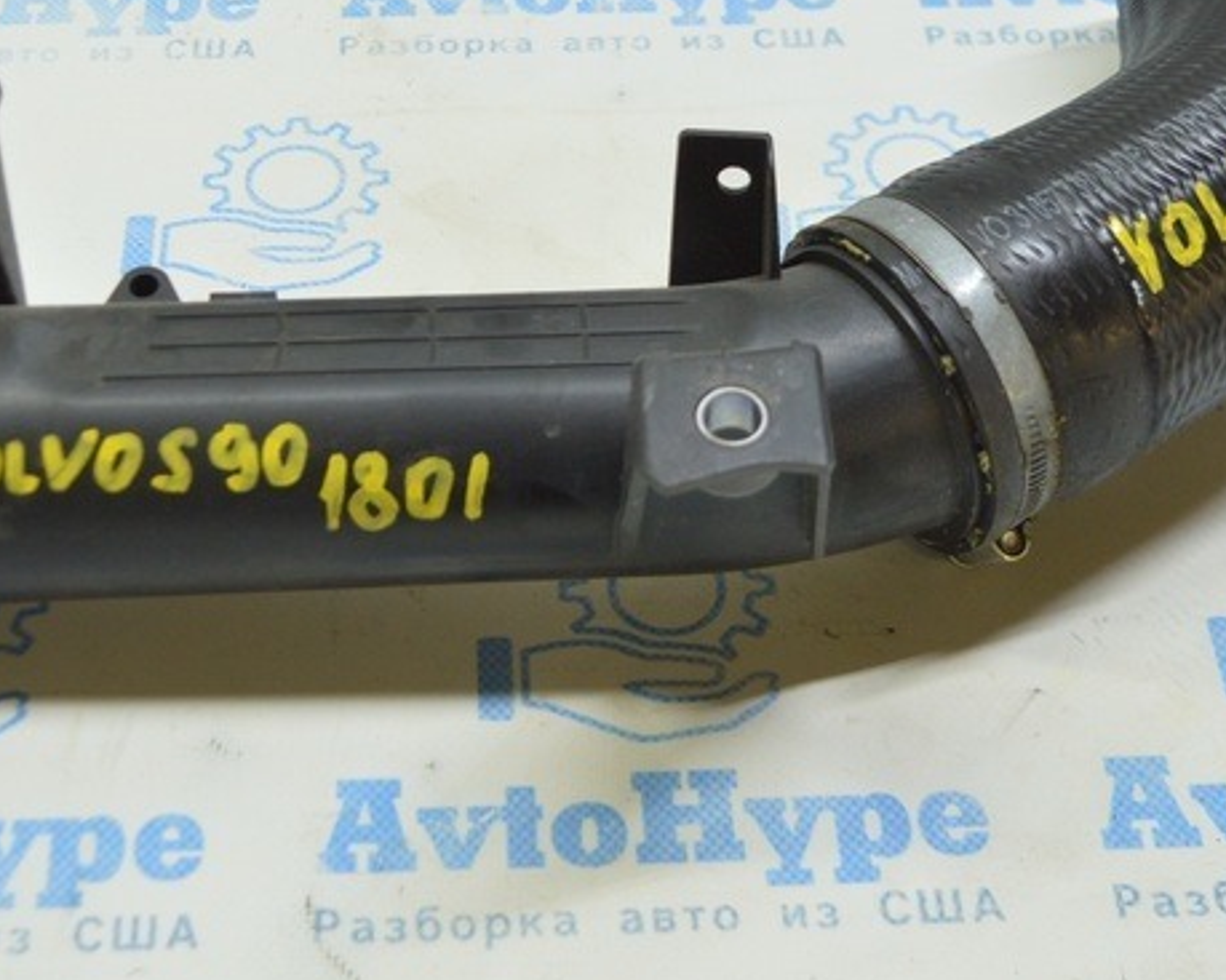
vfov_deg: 22.0
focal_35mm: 69
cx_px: 486
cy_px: 260
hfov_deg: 27.5
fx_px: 2503
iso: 400
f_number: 3.8
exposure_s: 1/40
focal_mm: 22
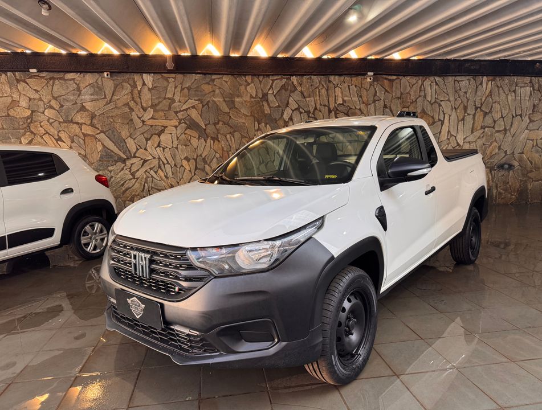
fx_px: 377
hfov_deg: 71.4
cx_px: 271
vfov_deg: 57.1
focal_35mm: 24
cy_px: 205
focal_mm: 6.76
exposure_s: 1/120
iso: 200
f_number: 1.78
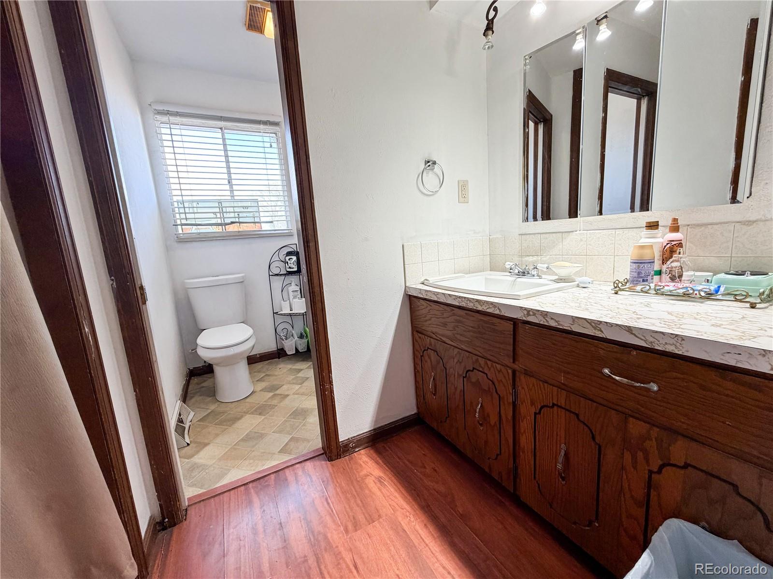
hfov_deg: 102.1
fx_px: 313
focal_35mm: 14
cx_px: 386
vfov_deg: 85.7
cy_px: 290
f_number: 2.2
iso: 160
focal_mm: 2.22
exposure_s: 1/120
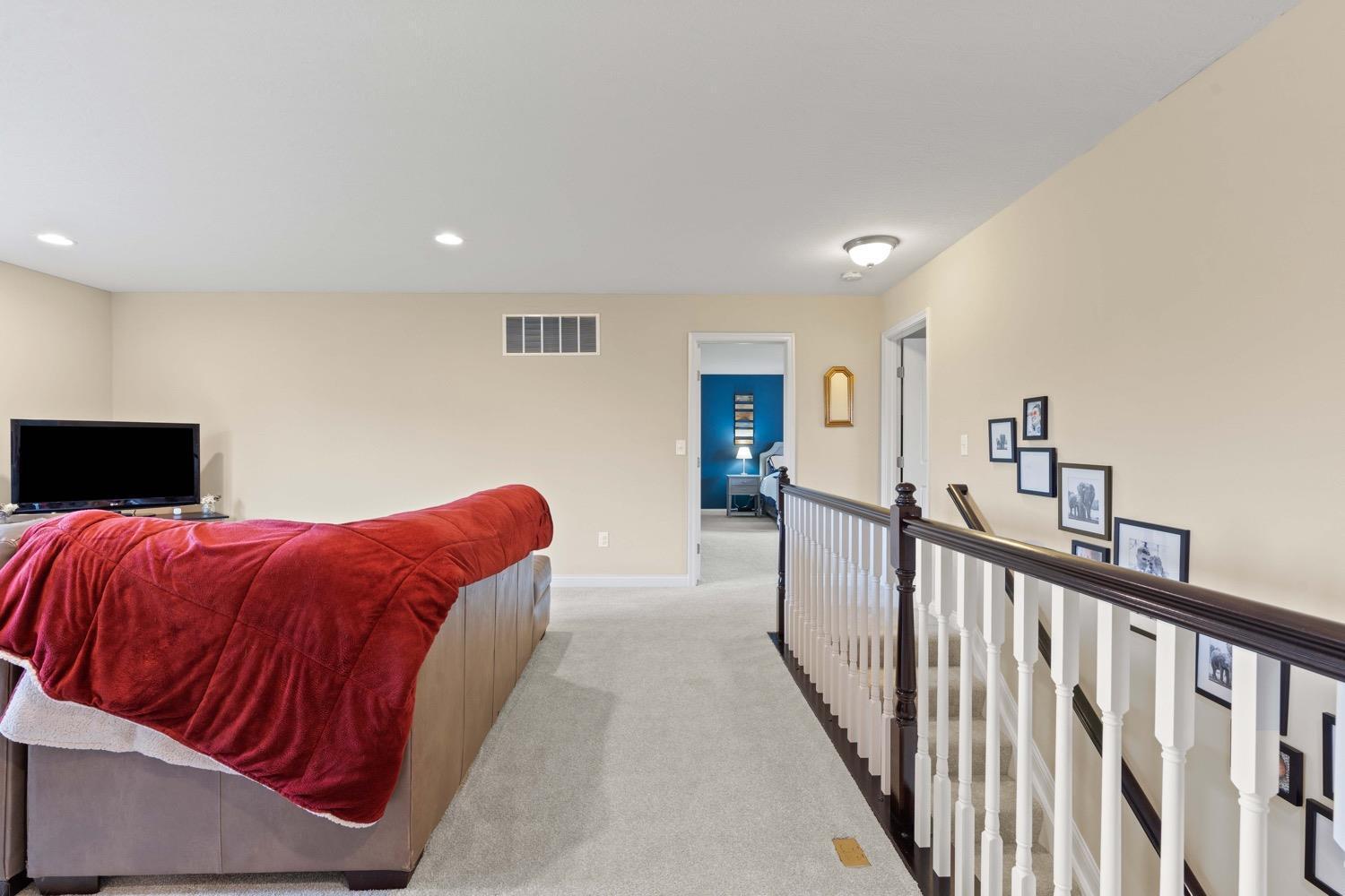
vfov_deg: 73.7
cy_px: 448
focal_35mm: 16
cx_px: 672
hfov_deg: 96.7
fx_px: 598
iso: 250
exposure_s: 1.3
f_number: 9
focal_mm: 16
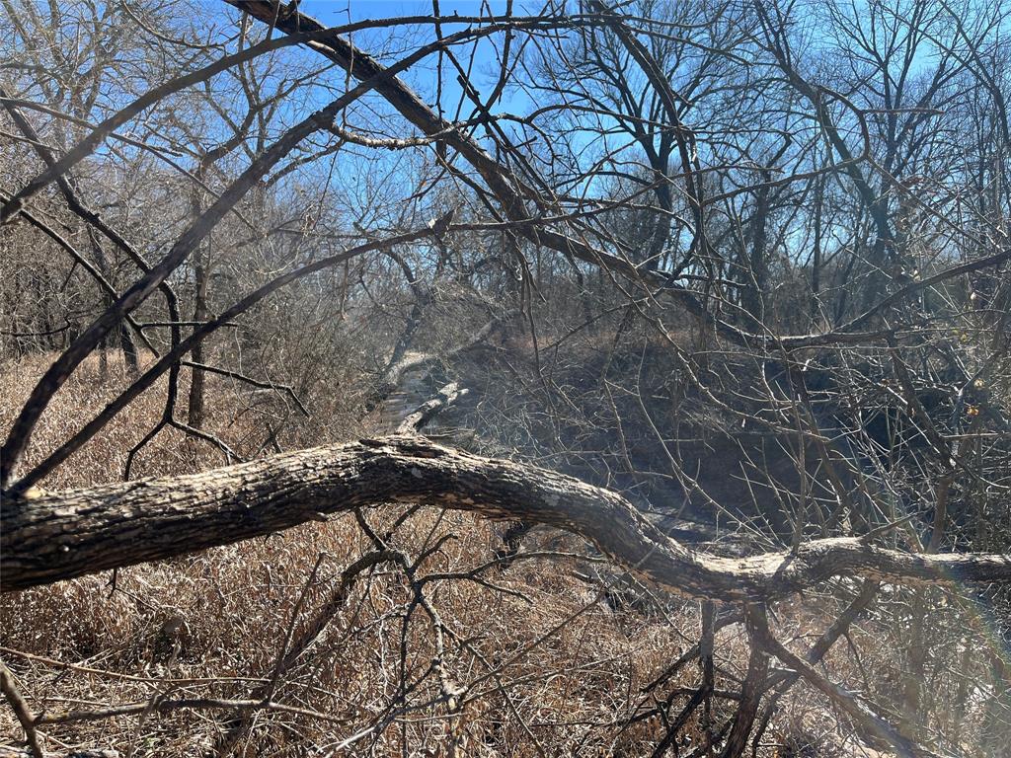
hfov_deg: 67.3
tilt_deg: -4.1
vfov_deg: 53.1
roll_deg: +1.5
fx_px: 759
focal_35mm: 26
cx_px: 506
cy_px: 379
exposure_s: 1/1477
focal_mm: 5.1
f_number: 1.6
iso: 50
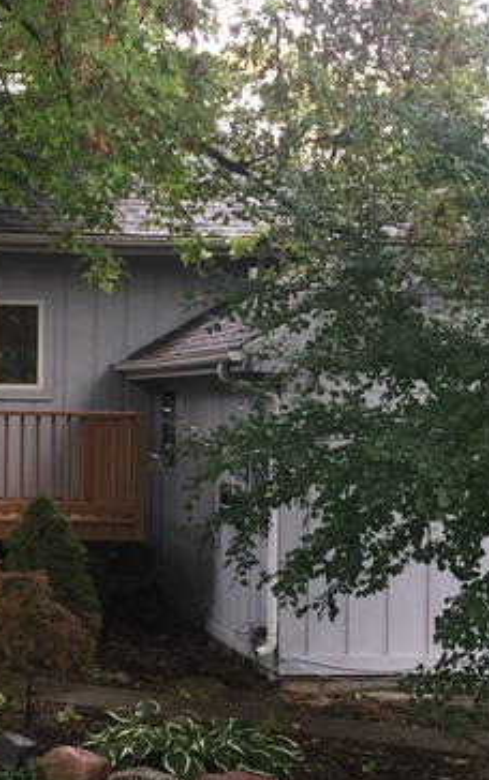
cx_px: 36
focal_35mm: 54
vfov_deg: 37.5
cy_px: 429
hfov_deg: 23.3
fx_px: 1150
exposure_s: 1/30
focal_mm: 4.15
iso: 32
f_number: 2.2
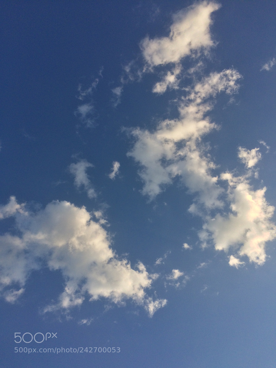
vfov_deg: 61.7
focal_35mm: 29
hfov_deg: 48.2
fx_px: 308
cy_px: 184
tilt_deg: +64.9
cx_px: 138
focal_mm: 4.15
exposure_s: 1/1520
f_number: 2.2
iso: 32
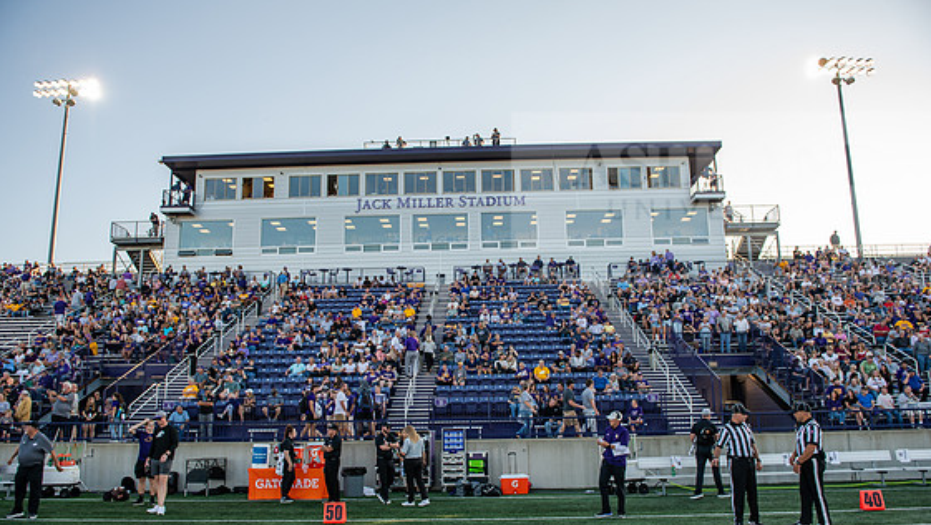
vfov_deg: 44.2
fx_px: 642
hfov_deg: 71.9
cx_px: 461
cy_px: 313
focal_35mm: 26
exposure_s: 1/500
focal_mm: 24
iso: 320
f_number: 4
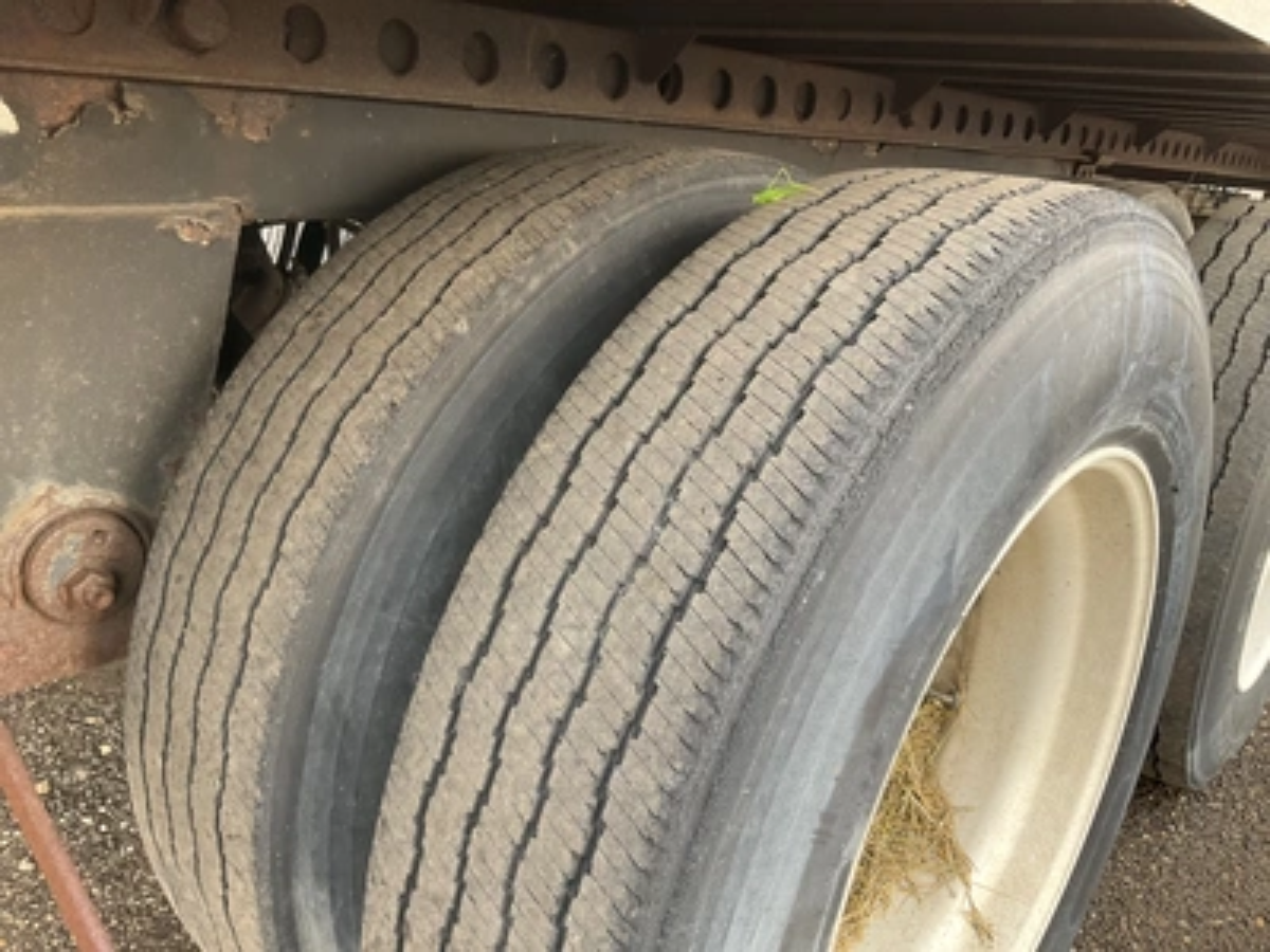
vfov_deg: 48.2
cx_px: 635
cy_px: 476
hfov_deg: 61.7
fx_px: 1064
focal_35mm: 29
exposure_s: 1/122
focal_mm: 3
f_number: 1.8
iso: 40
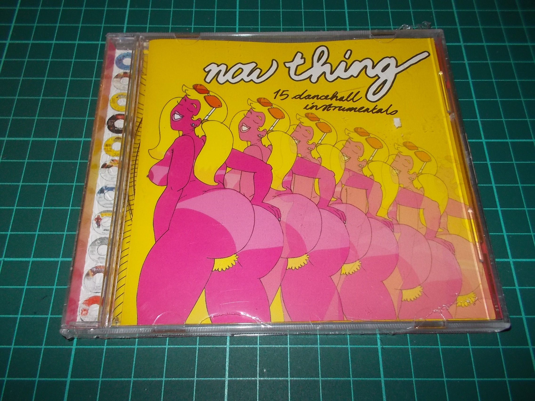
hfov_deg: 61.7
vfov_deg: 48.2
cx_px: 268
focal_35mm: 29
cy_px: 200
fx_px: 448
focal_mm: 4.1
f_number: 3.3
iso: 200
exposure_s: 1/30
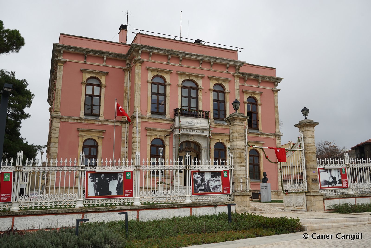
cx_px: 186
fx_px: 340
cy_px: 124
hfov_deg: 57.2
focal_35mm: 33
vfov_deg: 40.0
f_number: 8
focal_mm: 33
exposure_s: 1/125
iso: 100
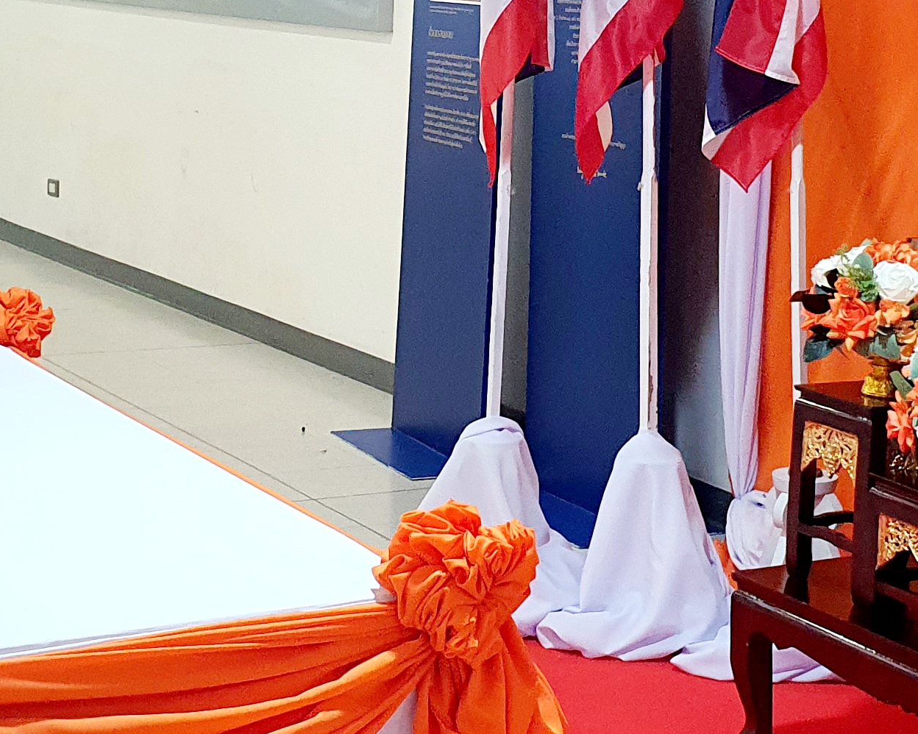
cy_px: 164
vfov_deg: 18.6
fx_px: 2228
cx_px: 516
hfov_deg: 23.3
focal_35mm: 82
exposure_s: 1/50
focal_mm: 4.3
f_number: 2.4
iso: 250
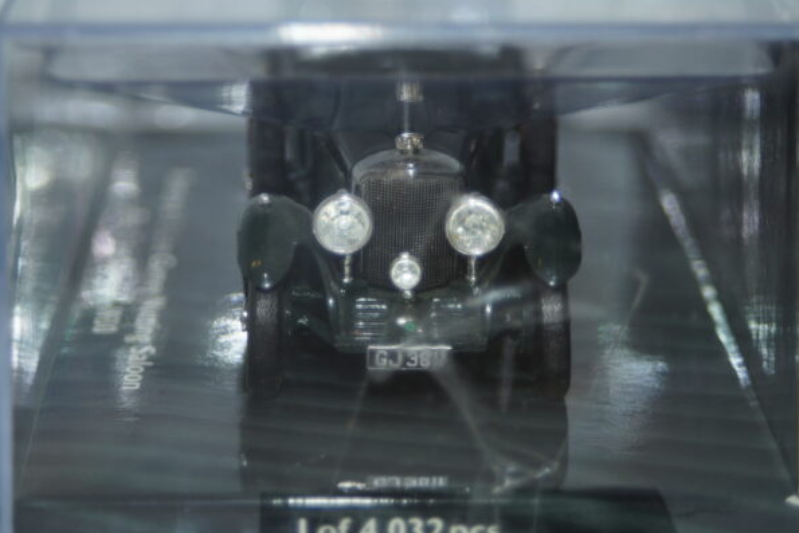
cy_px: 267
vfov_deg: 11.3
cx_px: 399
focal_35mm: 121
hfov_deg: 16.9
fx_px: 2686
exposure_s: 1/60
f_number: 5.6
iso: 200
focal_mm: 80
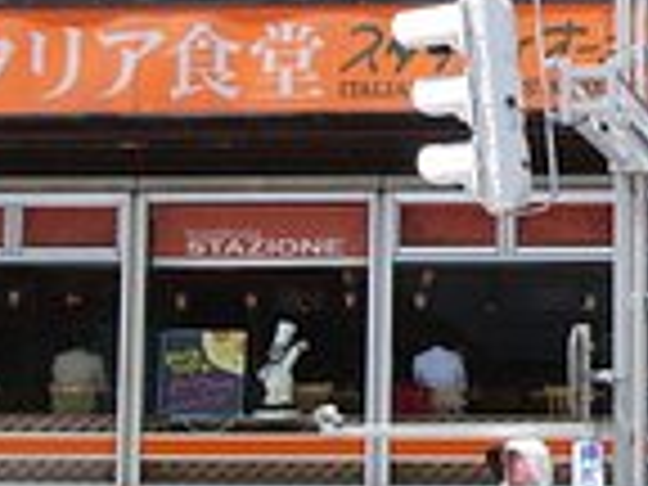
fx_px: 3332
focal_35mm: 178
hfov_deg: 11.0
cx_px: 616
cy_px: -68
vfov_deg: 8.3
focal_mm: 8.2
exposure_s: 1/200
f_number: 5
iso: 80
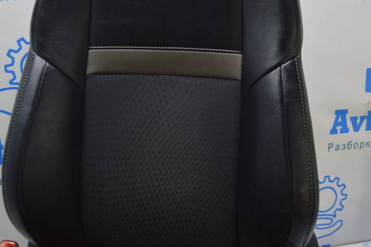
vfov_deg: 32.1
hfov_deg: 46.5
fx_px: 429
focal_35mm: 42
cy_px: 108
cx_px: 150
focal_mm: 21
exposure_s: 1/20
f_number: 5.6
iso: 400
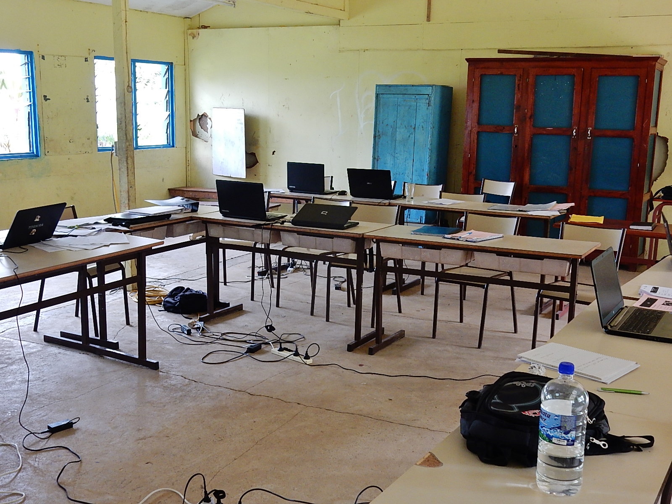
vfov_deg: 33.6
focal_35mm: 43
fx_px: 835
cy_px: 252
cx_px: 336
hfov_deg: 43.9
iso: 220
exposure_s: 1/30
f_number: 4.2
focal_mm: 7.6
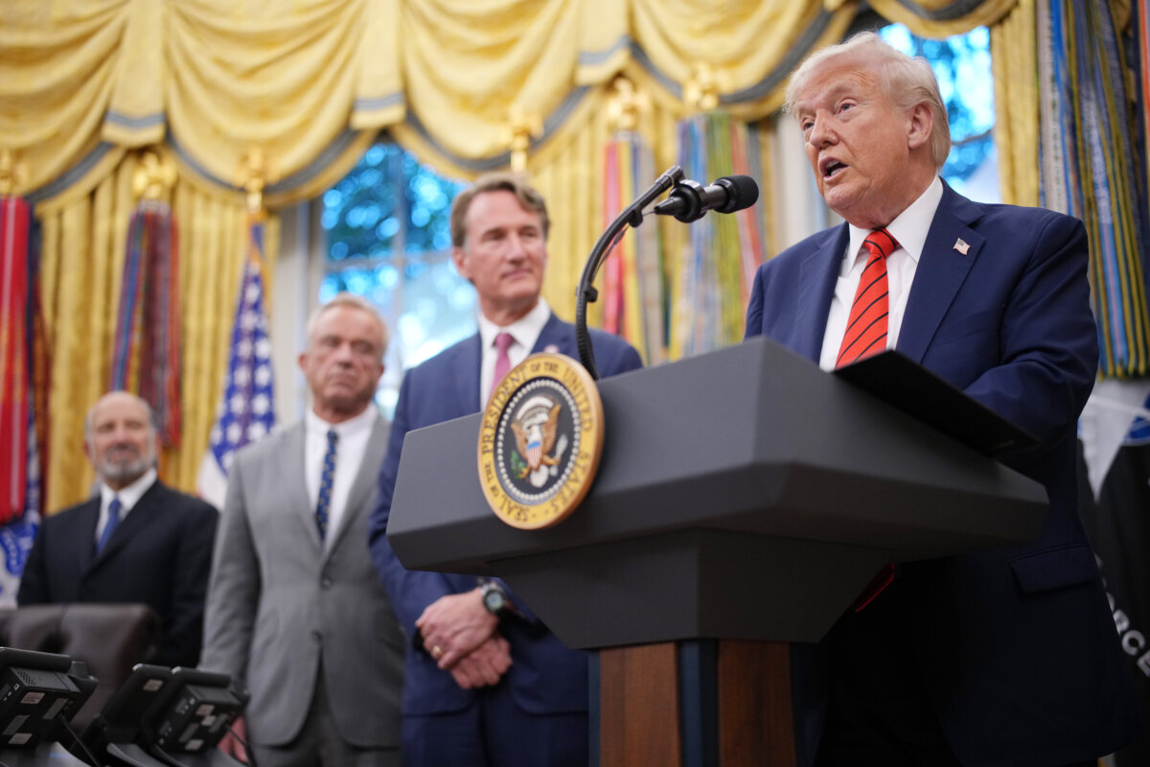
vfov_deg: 27.0
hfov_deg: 39.6
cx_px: 575
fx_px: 1597
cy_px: 384
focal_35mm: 50
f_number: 1.4
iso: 1600
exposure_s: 1/800
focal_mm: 50
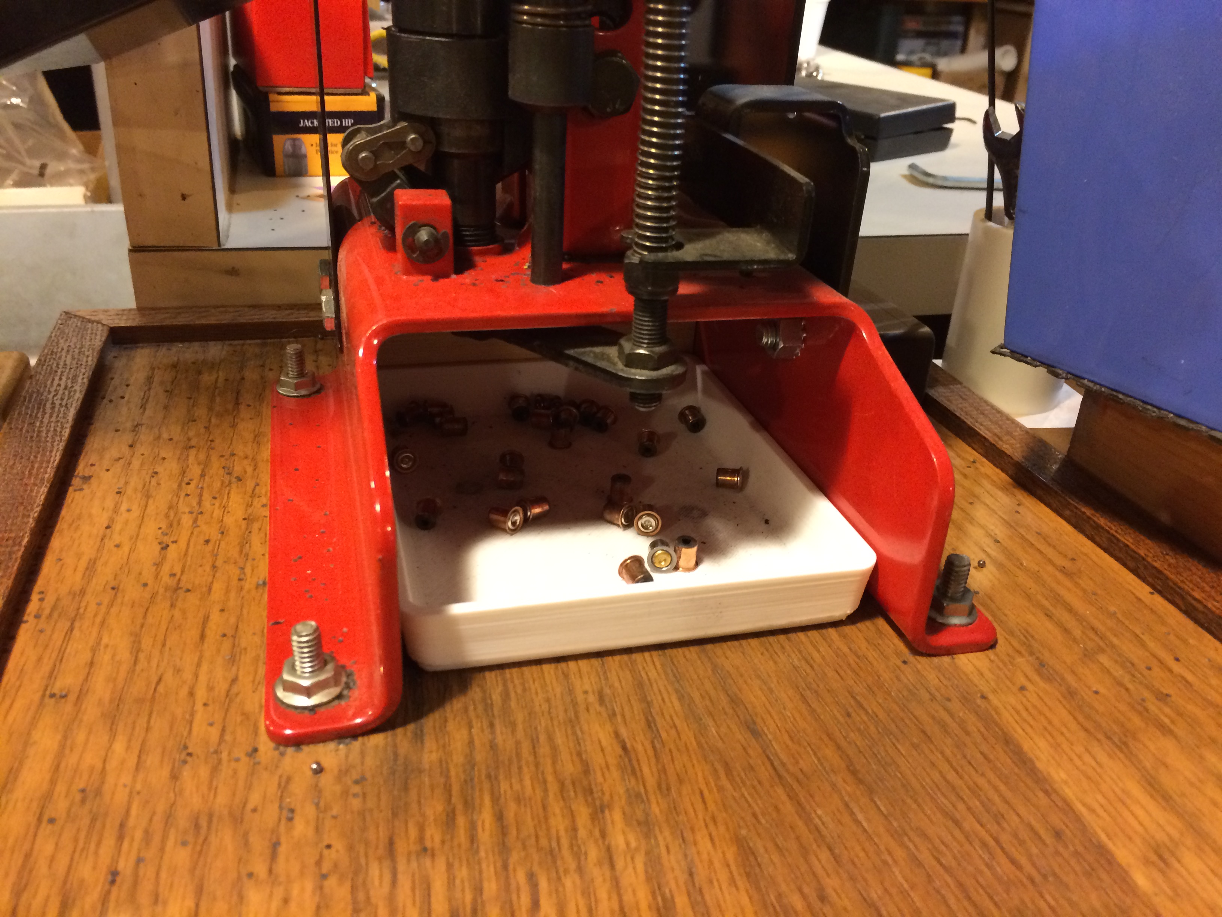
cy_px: 458
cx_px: 611
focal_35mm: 29
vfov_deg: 48.2
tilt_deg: -29.4
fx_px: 1024
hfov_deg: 61.7
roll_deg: -3.7
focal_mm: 4.15
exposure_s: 1/24
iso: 320
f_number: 2.2
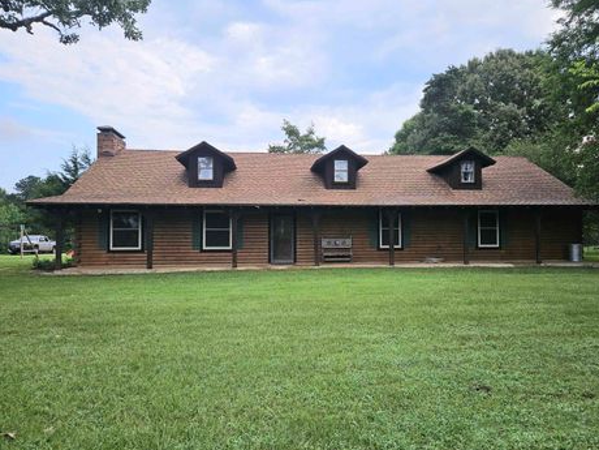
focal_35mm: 25
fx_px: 433
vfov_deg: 54.9
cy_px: 234
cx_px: 324
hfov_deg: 69.3
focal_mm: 5.4
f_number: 1.8
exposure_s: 1/909
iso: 25
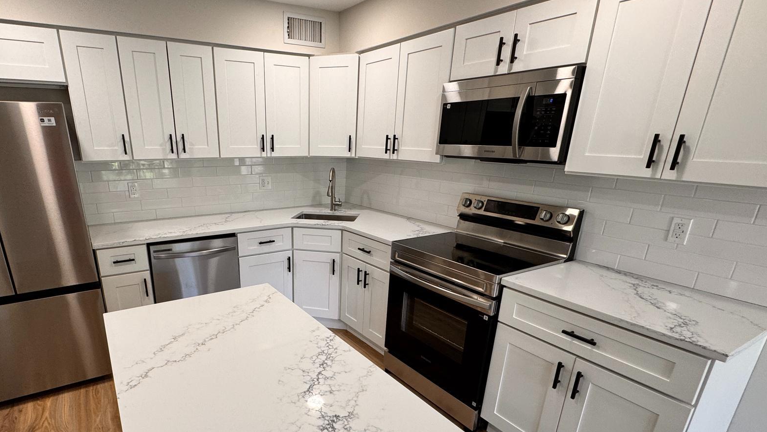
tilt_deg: -21.1
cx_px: 313
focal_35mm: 20
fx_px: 407
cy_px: 281
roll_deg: -0.3
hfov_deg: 85.7
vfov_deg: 55.0
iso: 125
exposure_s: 1/120
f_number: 2.2
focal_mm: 2.22
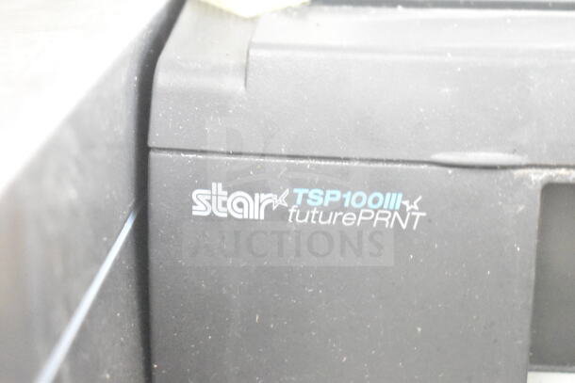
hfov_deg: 29.2
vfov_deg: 19.7
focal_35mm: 69
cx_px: 288
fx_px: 1102
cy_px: 192
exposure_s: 1/8
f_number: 5.3
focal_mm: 46
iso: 25600
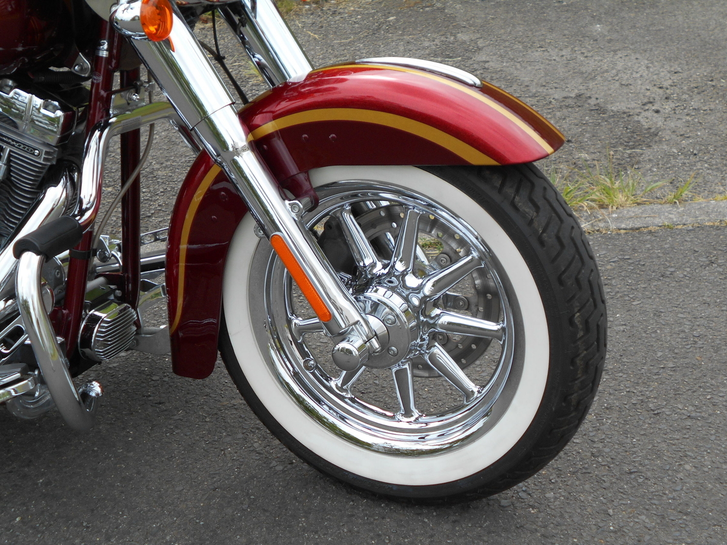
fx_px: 1050
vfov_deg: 29.1
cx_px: 364
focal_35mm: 50
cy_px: 272
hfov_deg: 38.2
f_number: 4.5
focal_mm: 8.8
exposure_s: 1/250
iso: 80
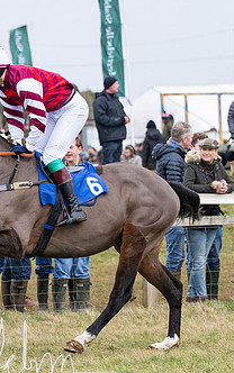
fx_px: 3799
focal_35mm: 373
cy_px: 203
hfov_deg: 3.5
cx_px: 2
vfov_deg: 5.6
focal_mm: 120
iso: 800
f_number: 4
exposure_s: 1/1600
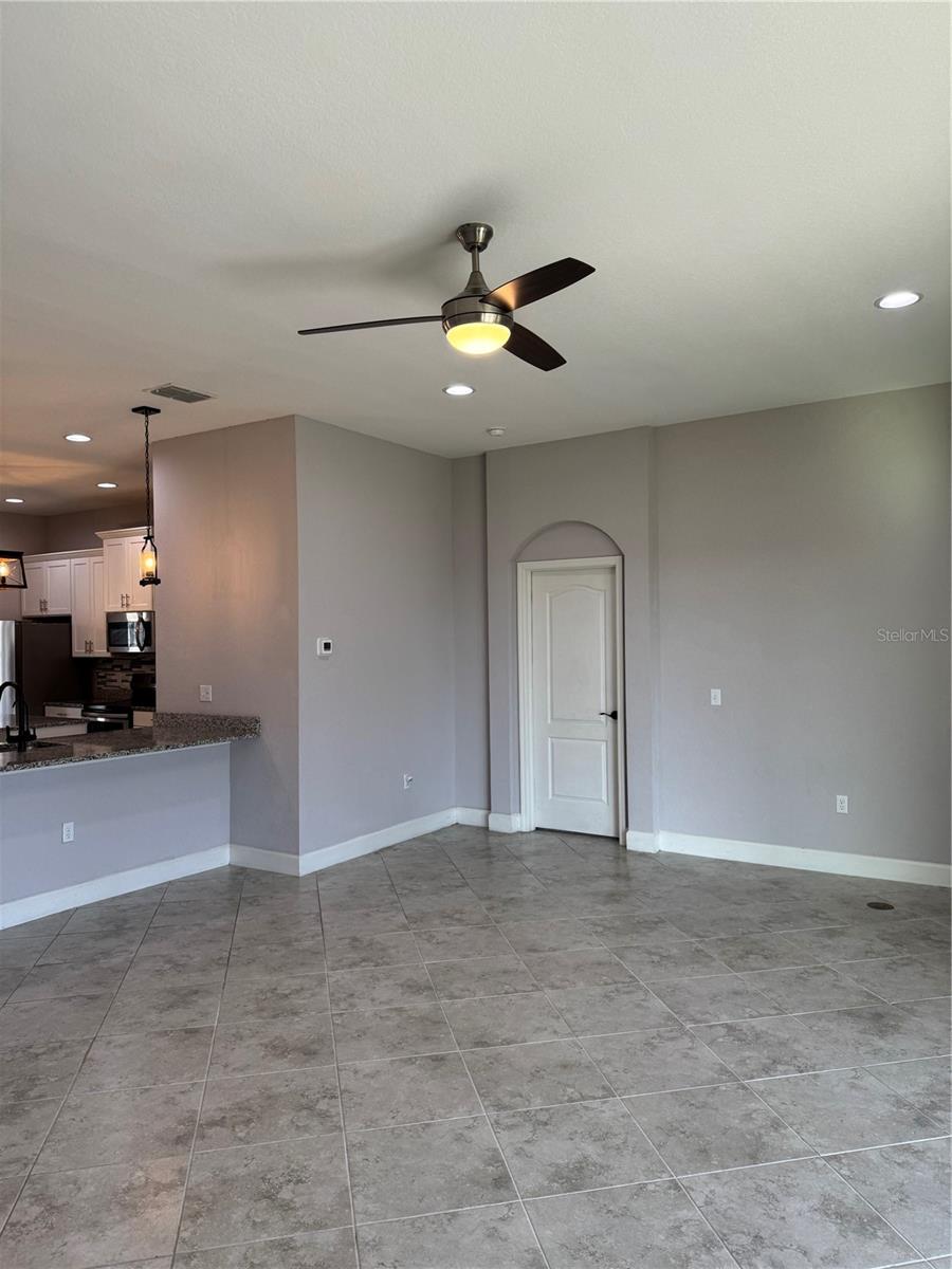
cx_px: 476
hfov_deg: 56.8
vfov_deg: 71.6
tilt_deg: -0.9
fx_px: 880
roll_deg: +1.4
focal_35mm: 24
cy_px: 634
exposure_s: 1/122
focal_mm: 6.76
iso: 100
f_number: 1.78
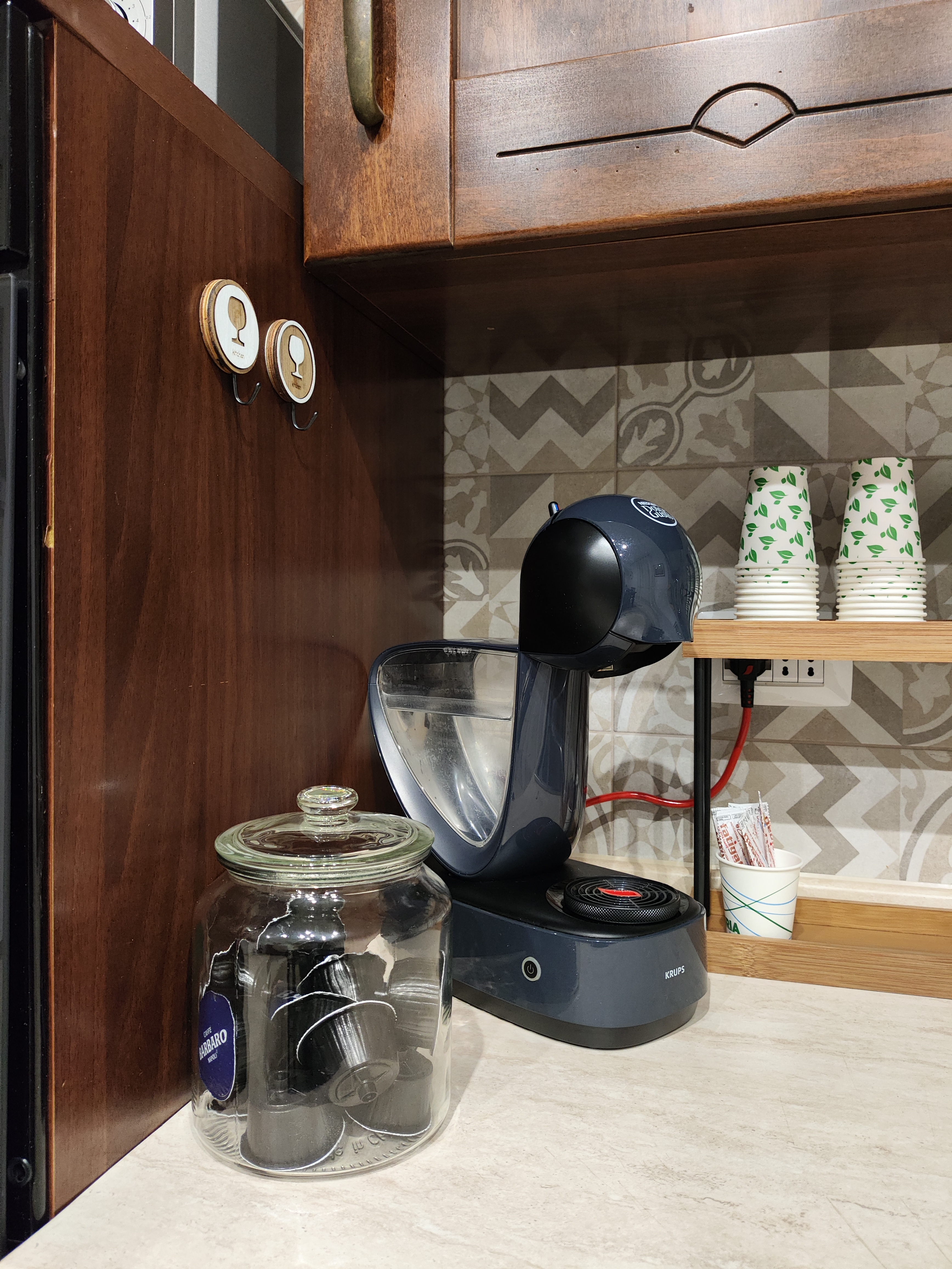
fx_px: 879
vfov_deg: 71.6
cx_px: 476
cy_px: 634
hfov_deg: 56.9
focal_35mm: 24
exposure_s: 1/25
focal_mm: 4.68
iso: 537
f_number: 1.8
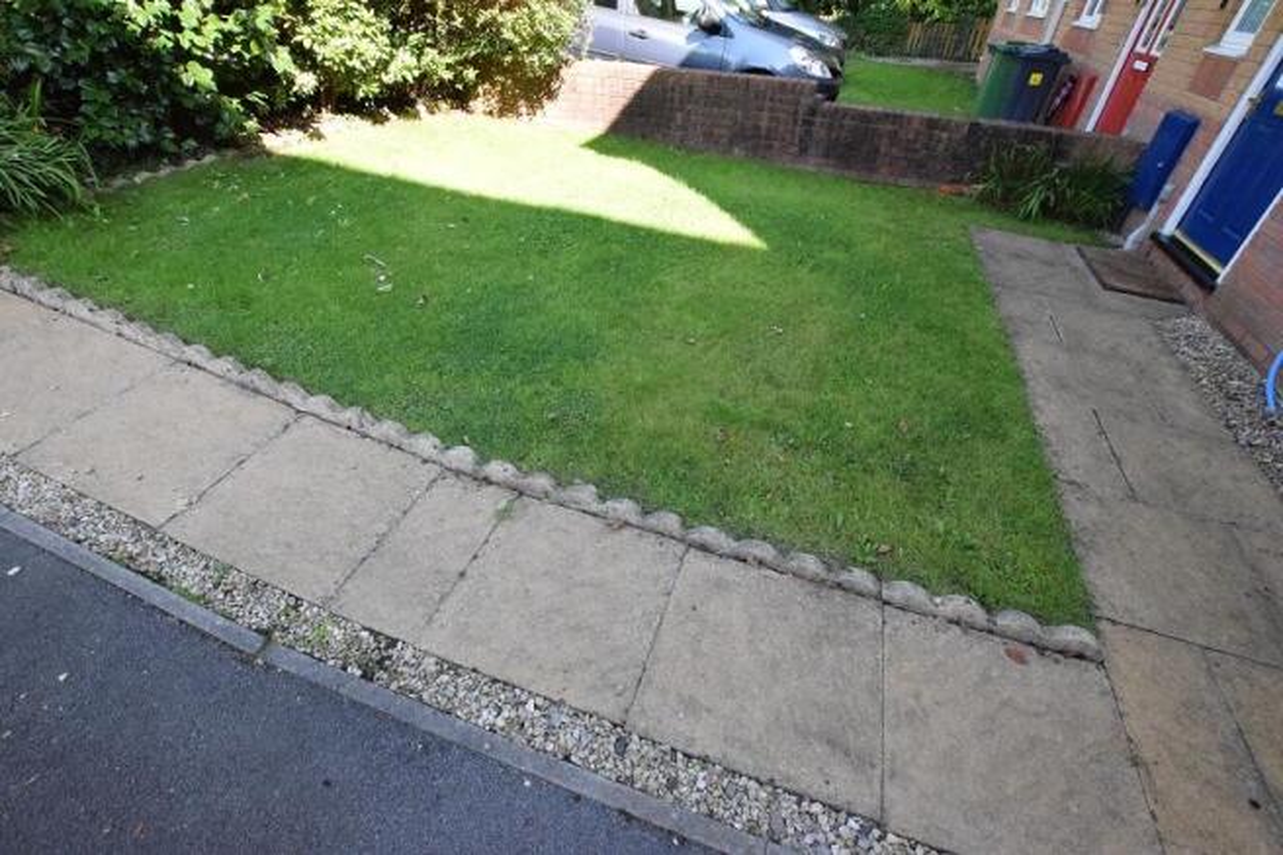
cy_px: 428
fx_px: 534
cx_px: 642
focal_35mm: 15
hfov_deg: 100.4
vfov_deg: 77.3
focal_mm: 10
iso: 6400
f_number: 13
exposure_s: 1/640
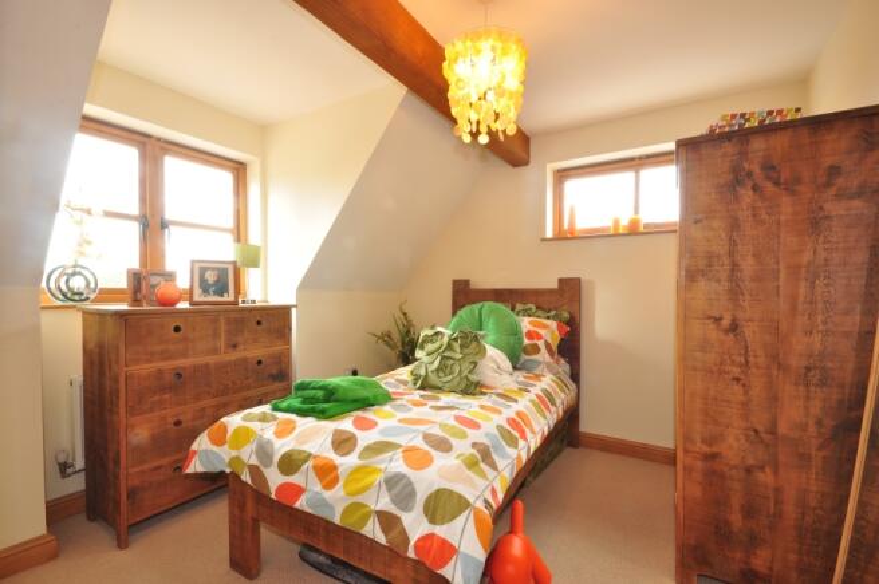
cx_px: 440
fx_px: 366
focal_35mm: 15
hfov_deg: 100.4
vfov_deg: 77.2
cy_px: 292
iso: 200
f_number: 18
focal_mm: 10
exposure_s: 1.6
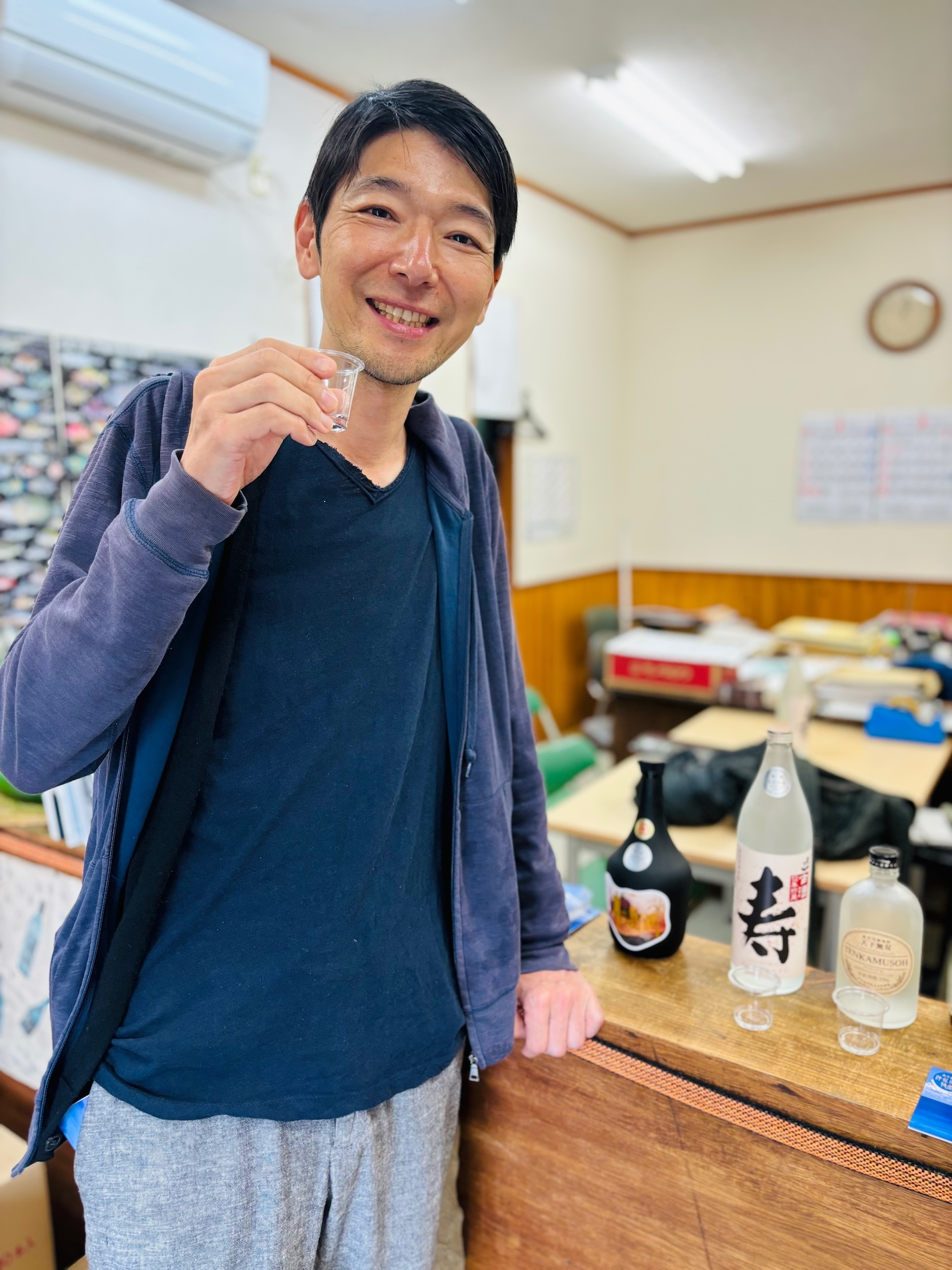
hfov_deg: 53.1
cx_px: 476
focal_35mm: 26
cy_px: 635
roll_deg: +0.2
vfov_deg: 67.3
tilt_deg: -9.6
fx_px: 954
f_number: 1.6
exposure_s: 1/120
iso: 125
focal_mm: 5.96
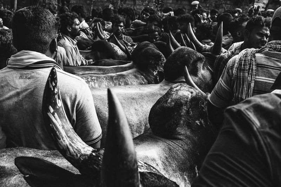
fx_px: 281
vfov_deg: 36.8
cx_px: 140
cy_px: 94
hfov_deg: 53.2
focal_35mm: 36
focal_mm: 24
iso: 400
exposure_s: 1/320
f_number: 5.6
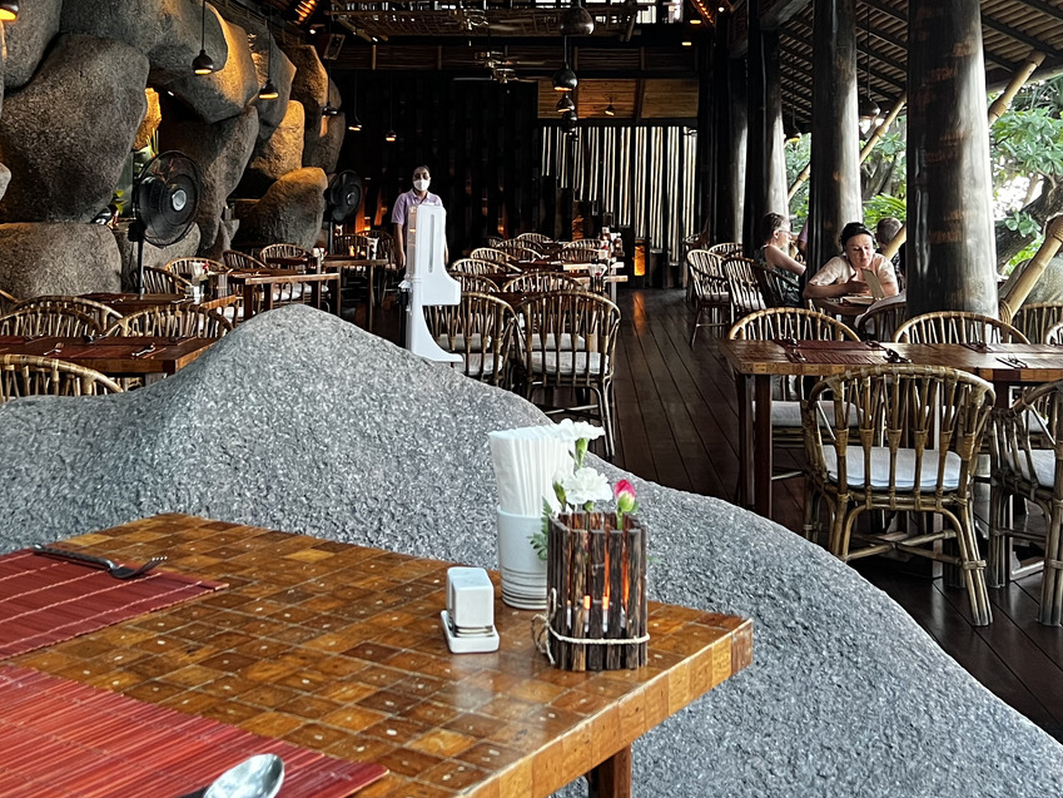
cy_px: 106
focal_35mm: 49
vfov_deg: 28.7
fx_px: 1505
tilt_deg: +2.7
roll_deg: -0.3
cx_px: 501
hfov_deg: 38.9
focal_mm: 5.7
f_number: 1.5
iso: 400
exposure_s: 1/50
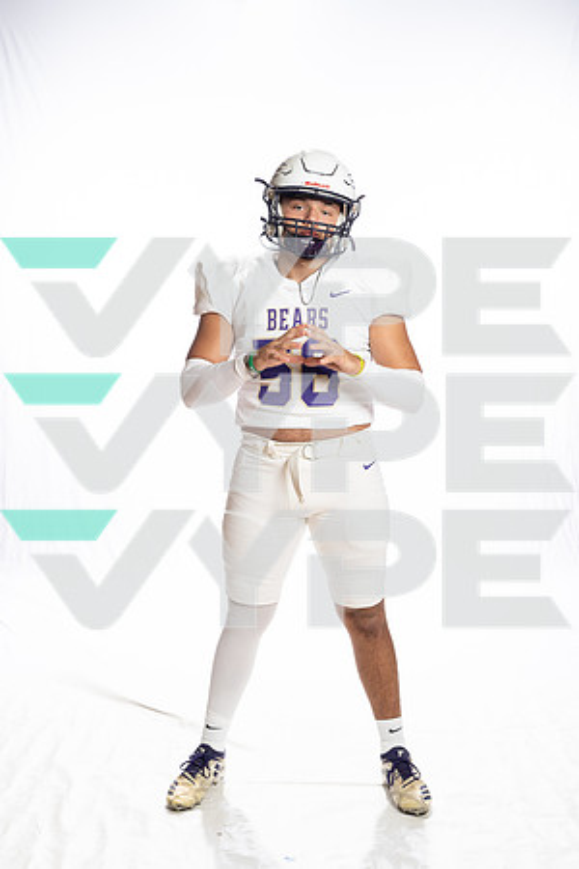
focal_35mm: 51
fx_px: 1230
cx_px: 290
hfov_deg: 26.5
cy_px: 434
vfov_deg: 38.9
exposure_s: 1/250
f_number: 8
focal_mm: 51
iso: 800
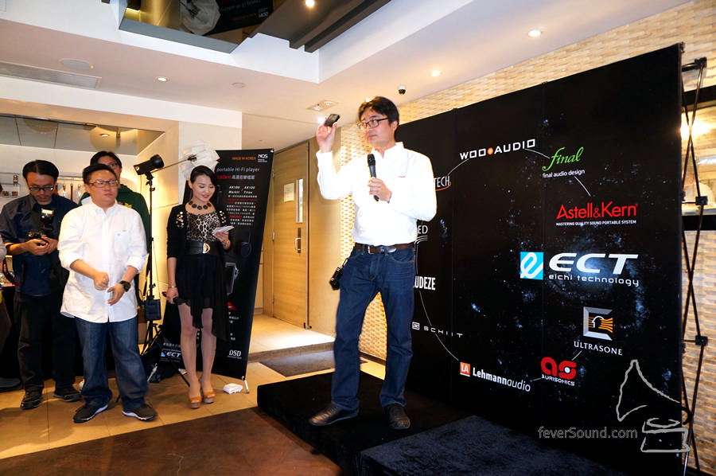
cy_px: 238
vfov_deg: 53.0
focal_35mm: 24
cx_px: 358
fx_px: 477
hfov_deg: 73.8
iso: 800
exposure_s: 1/20
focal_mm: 16
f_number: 3.5
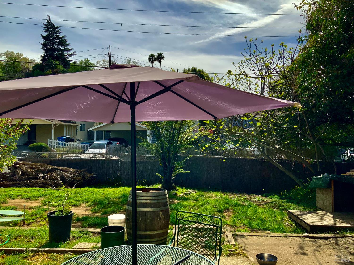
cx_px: 177
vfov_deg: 48.2
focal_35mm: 29
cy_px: 132
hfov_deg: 61.7
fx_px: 297
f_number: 1.8
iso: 20
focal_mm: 3
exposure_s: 1/3125
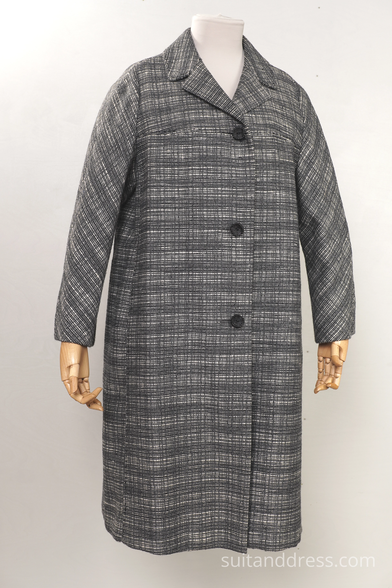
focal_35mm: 48
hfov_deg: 28.1
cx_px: 196
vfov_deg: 41.1
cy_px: 294
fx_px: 784
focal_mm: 32
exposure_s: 1/10
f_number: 6.3
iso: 200
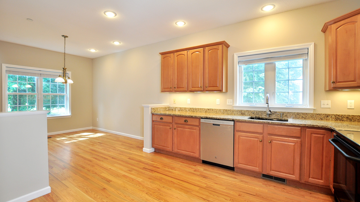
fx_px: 153
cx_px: 177
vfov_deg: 67.0
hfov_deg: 99.4
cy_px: 97
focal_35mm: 16
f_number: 4
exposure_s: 1/40
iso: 320
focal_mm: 10
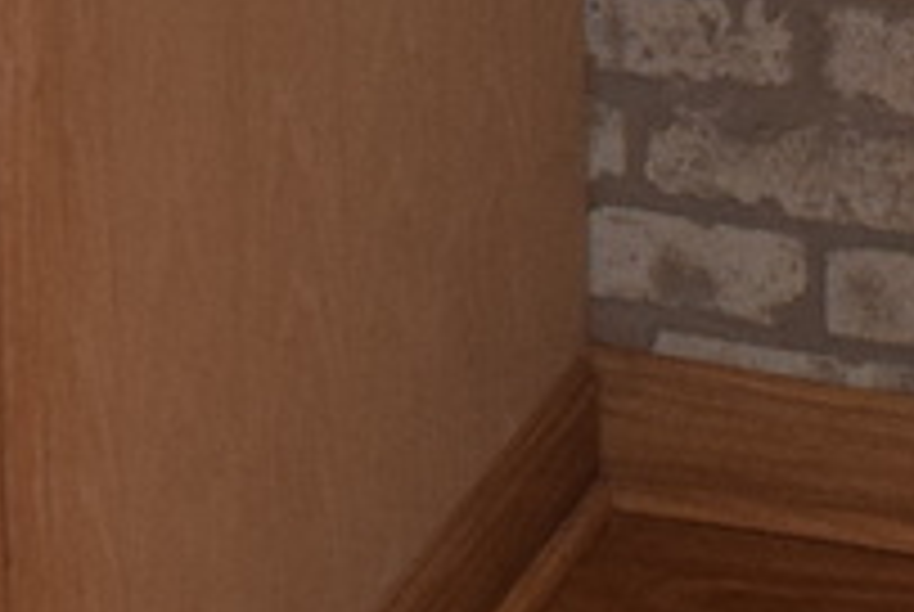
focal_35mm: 215
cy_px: -1476
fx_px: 5466
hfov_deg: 9.6
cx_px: 540
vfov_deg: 5.8
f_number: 5.6
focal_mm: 18
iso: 800
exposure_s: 1/125
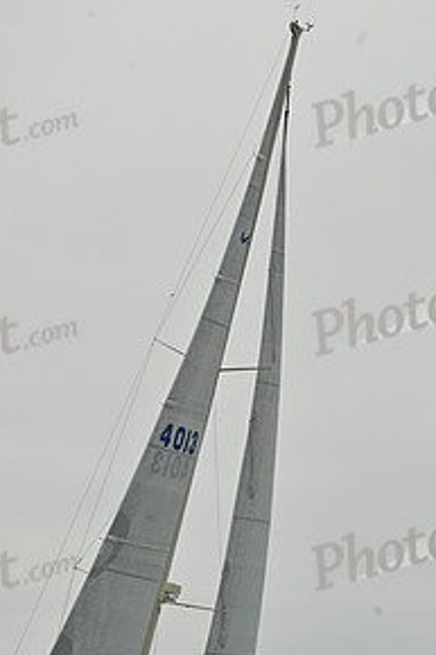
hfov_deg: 8.4
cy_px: 447
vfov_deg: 12.5
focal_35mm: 164
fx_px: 2983
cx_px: 195
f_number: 16
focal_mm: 82
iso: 320
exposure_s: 1/1000
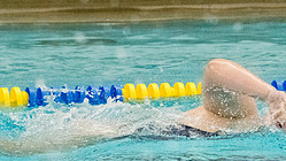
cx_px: 278
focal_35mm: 731
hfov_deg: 3.0
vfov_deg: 1.7
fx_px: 5543
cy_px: 120
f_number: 4.5
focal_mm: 200
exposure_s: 1/1250
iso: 8000
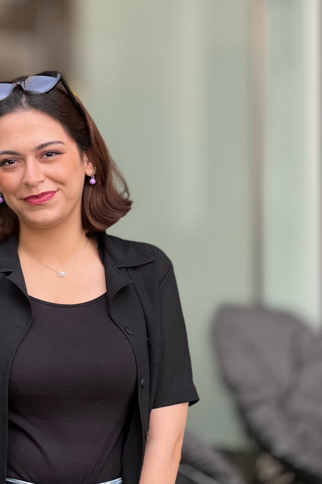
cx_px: 61
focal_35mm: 129
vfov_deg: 15.8
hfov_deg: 10.6
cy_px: 150
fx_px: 1731
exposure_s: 1/50
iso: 160
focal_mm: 9
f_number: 2.8
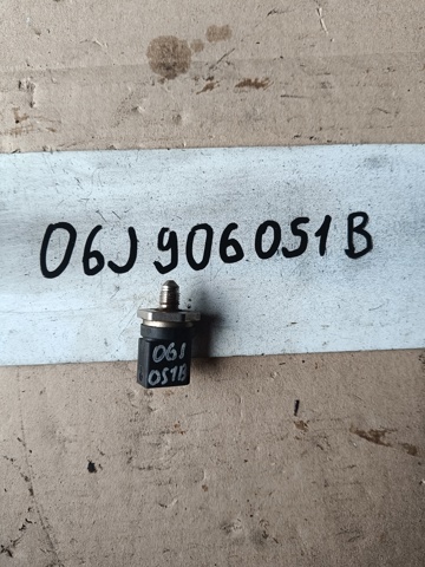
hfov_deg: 56.8
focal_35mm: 24
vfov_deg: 71.6
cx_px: 212
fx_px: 393
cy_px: 284
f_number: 1.88
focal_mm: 5.59
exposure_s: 1/120
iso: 85
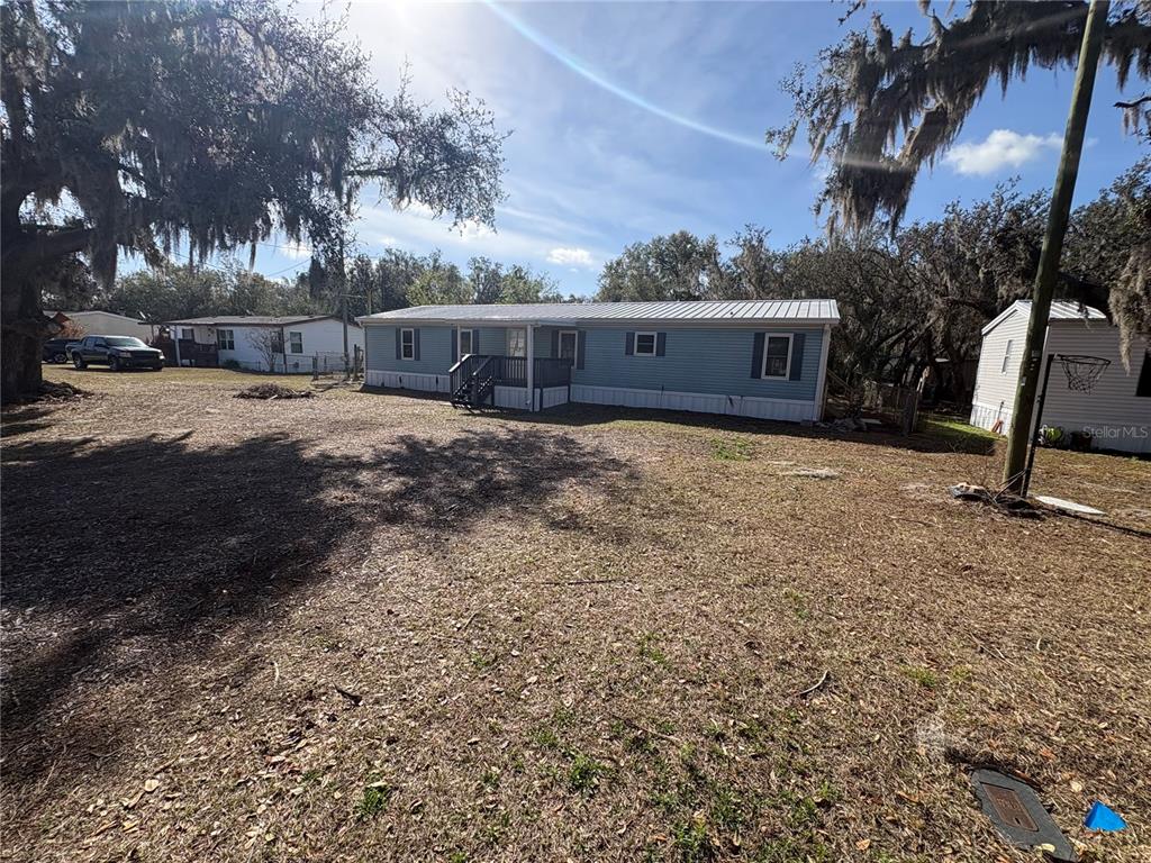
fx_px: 466
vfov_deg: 85.7
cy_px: 432
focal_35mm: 14
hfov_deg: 102.1
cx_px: 576
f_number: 2.2
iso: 50
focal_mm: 2.22
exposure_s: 1/1477
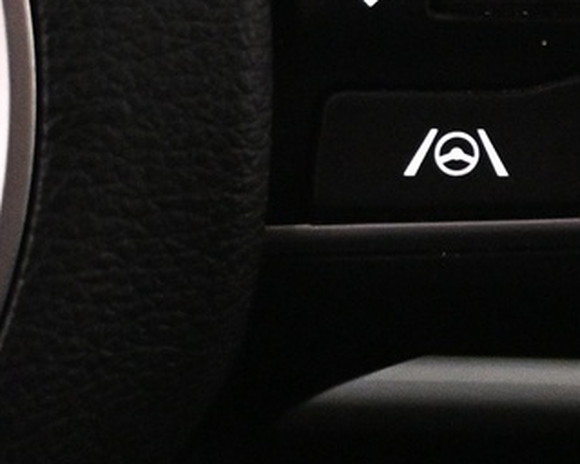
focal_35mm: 157
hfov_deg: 11.9
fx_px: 2695
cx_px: 761
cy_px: 58
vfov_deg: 9.8
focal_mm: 22
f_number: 4
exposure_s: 1/80
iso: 4000
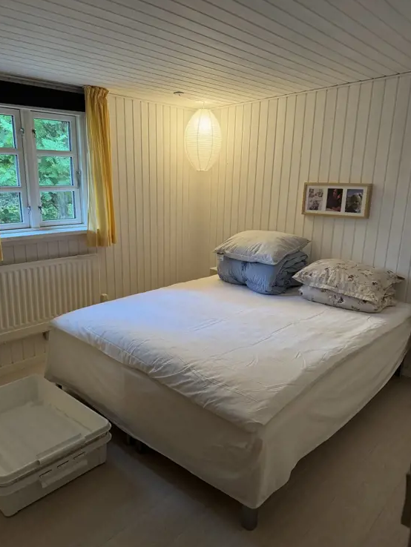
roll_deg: -1.9
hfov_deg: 53.0
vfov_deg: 67.2
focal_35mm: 26
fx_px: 411
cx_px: 191
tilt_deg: -15.9
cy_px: 287
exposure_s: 1/50
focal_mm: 6.76
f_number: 1.78
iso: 200
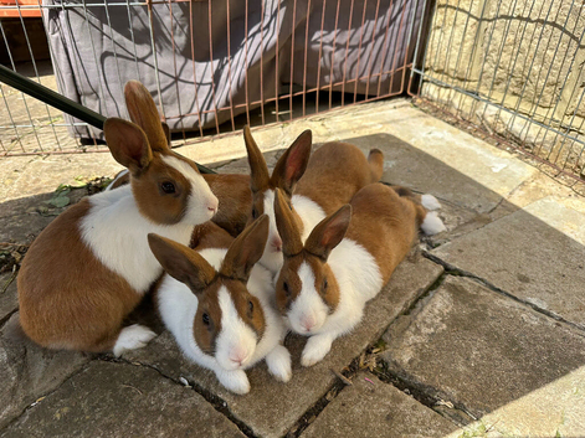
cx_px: 292
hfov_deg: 71.6
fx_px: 405
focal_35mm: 24
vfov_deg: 56.8
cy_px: 219
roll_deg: +1.1
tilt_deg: -30.2
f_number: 1.78
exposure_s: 1/1664
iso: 80
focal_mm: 6.86
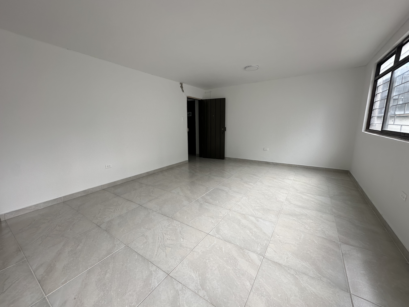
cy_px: 154
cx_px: 204
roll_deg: +0.2
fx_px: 165
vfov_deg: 85.7
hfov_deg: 102.1
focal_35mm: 14
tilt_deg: -9.8
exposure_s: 1/216
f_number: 2.2
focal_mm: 2.22
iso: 40
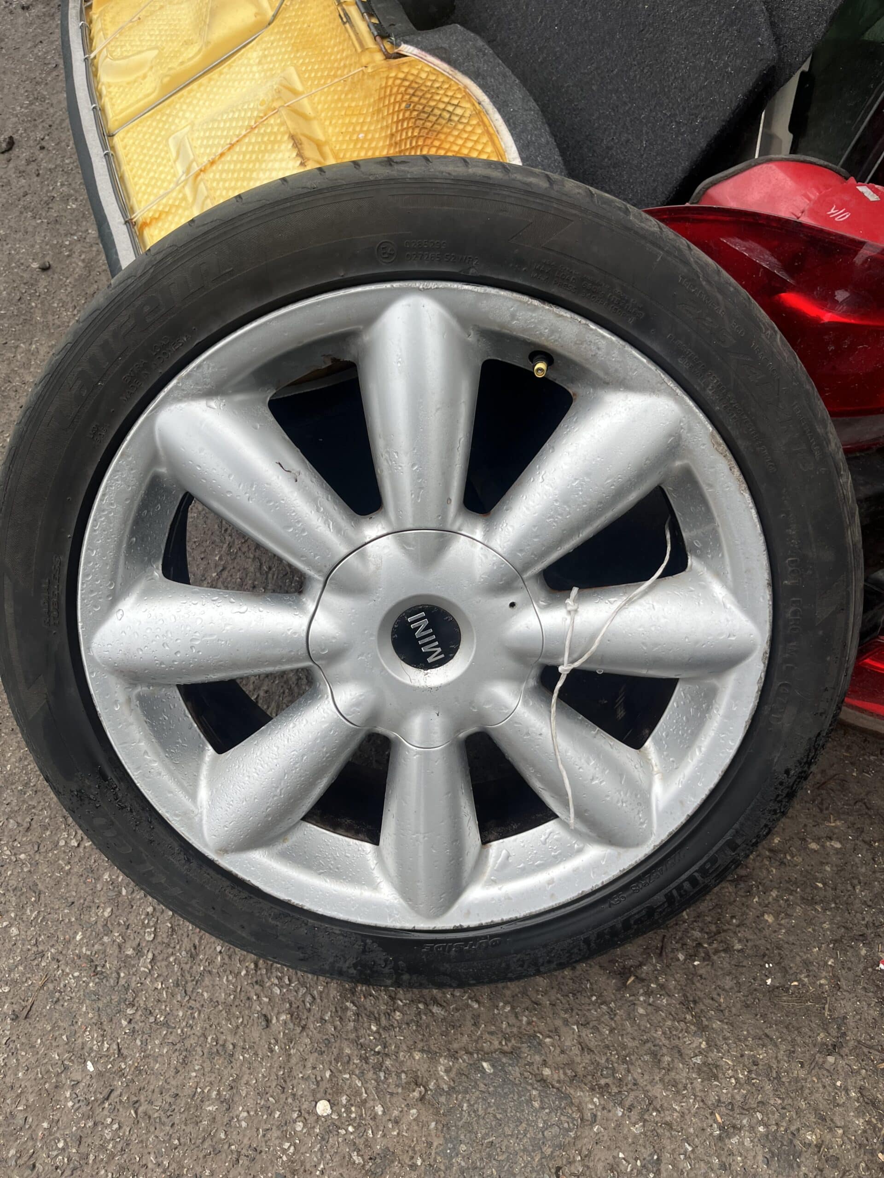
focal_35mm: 26
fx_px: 885
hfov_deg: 53.1
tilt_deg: -66.6
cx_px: 442
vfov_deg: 67.3
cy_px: 589
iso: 50
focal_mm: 5.1
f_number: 1.6
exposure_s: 1/454
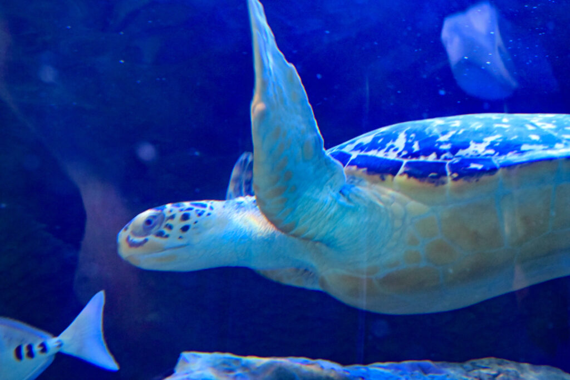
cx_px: 285
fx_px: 950
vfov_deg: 22.6
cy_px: 190
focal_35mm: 60
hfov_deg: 33.4
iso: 6400
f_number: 4.5
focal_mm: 40
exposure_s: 1/50
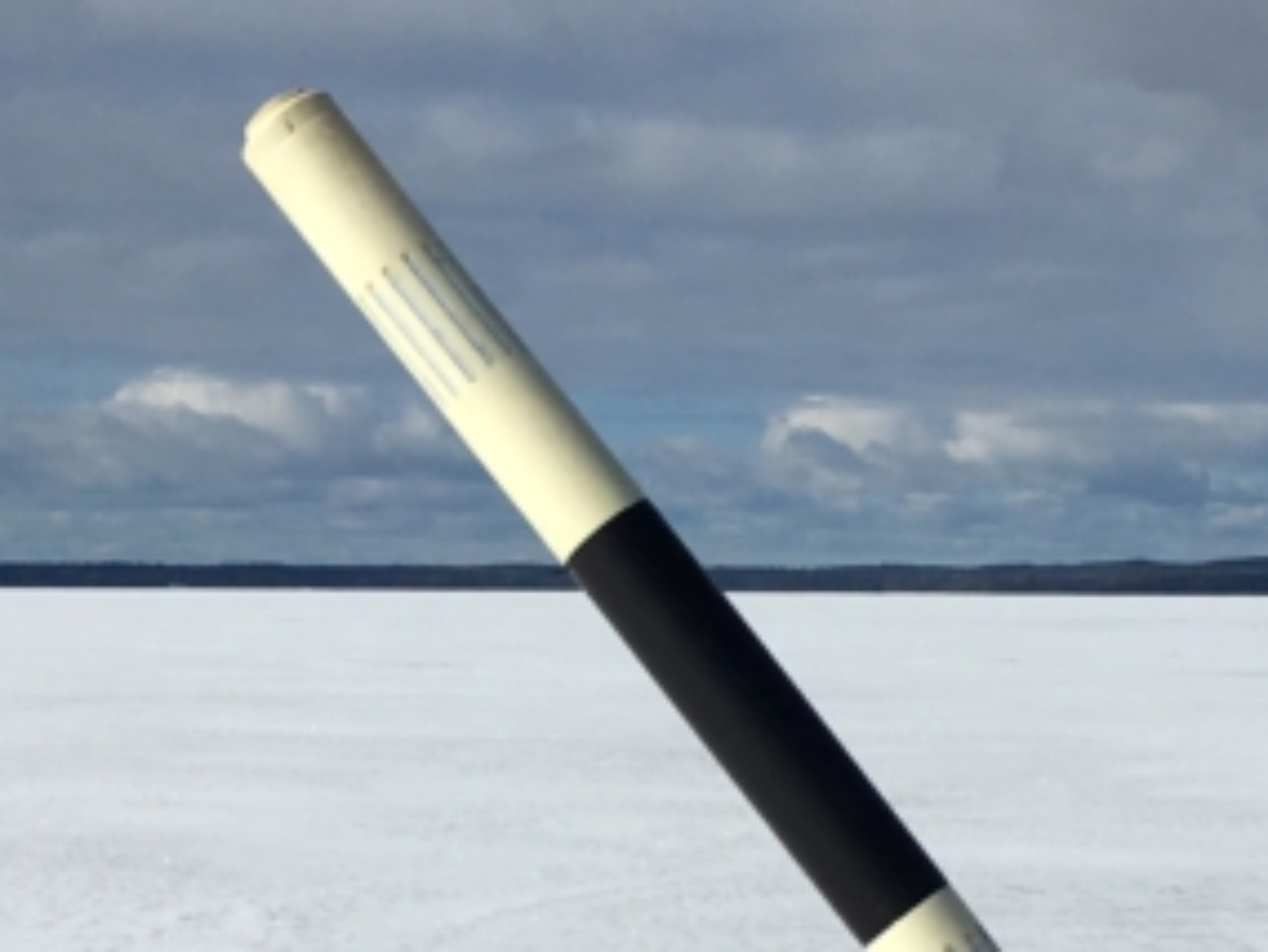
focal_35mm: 104
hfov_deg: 18.9
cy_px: 825
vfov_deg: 14.1
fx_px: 3811
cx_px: 719
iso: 25
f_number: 2.2
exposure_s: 1/6993
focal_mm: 4.15
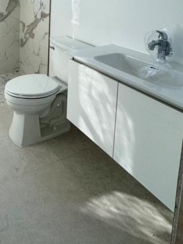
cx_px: 9
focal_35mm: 30
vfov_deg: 50.8
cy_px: 12
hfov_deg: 41.9
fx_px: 211
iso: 40
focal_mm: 2.22
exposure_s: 1/160
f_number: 2.2
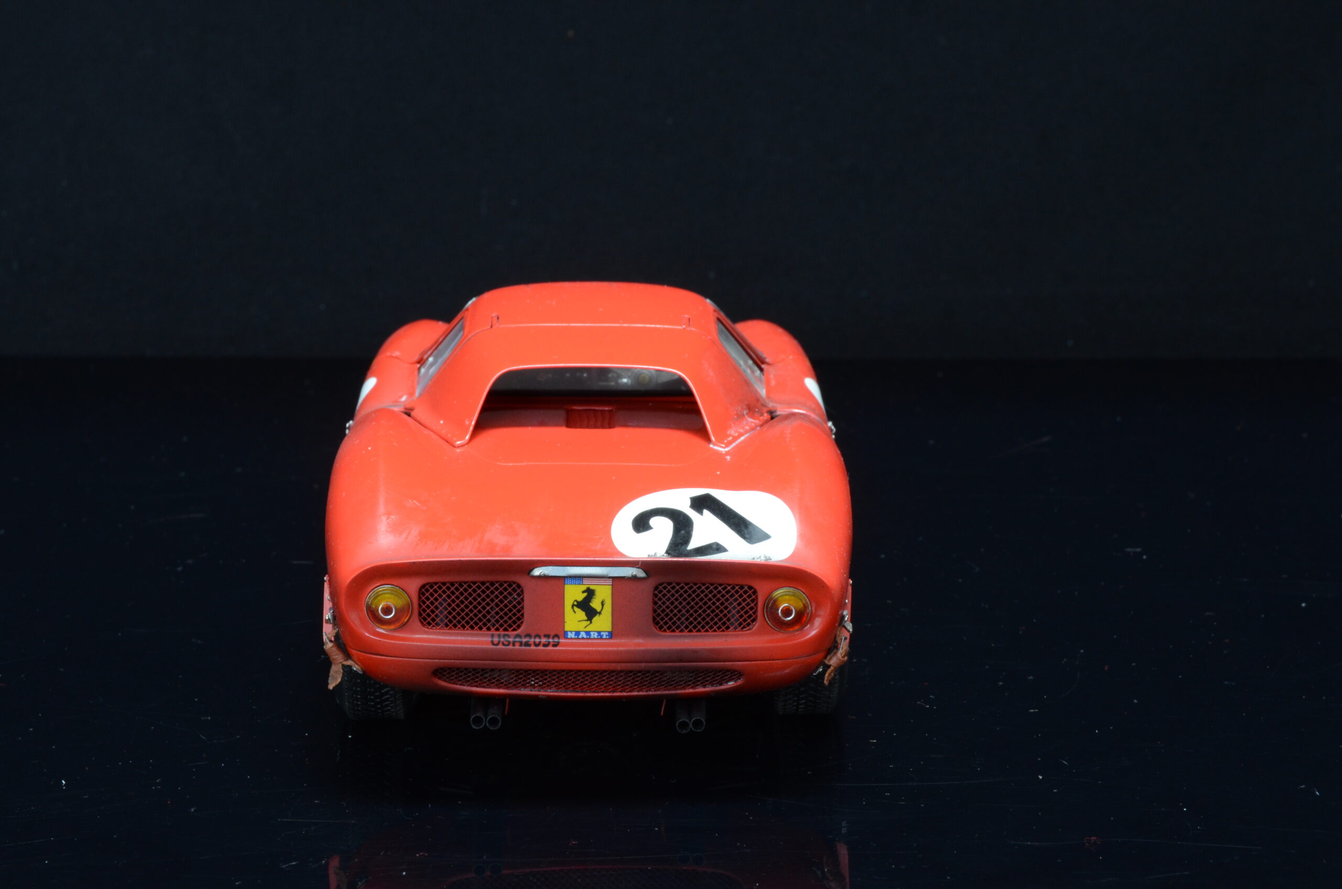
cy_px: 444
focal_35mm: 105
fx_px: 3906
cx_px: 671
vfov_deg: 13.0
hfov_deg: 19.5
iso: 800
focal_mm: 70
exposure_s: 1/5
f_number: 18
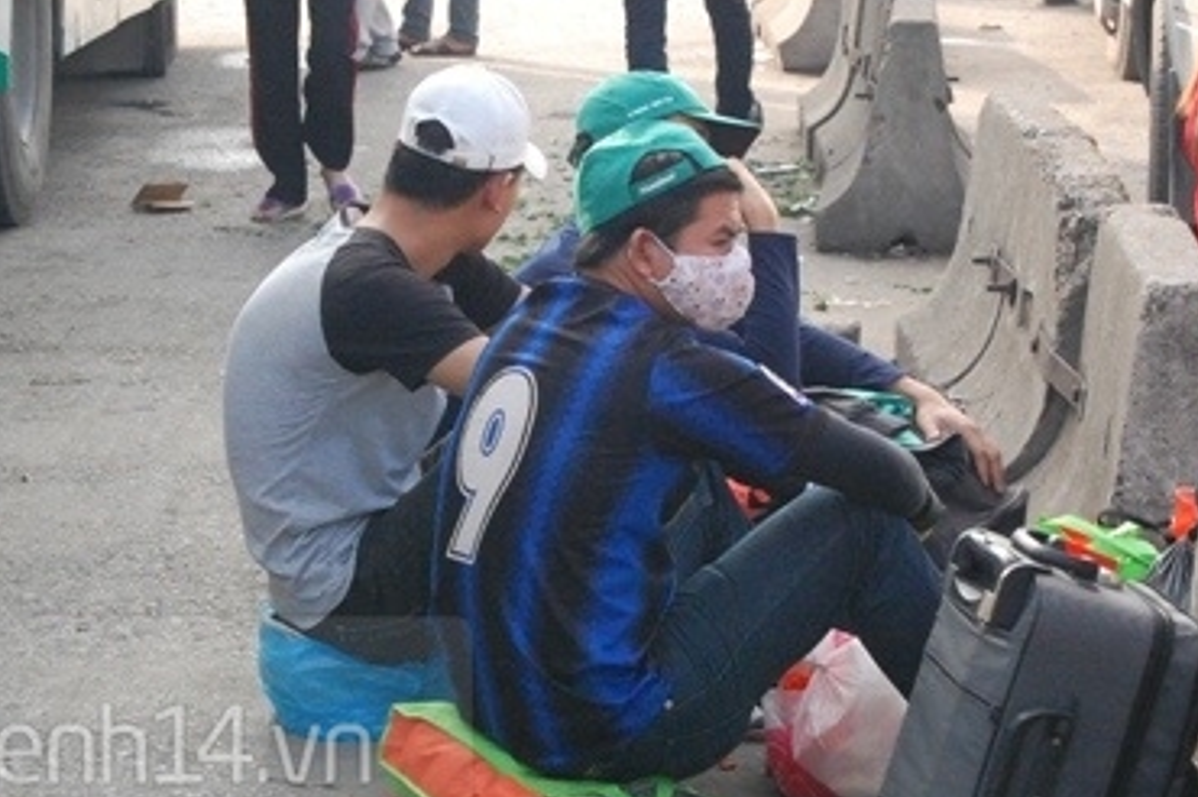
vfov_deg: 10.2
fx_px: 4449
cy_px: 332
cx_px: 599
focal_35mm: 134
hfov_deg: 15.3
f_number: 5.6
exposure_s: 1/1000
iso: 1600
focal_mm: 55
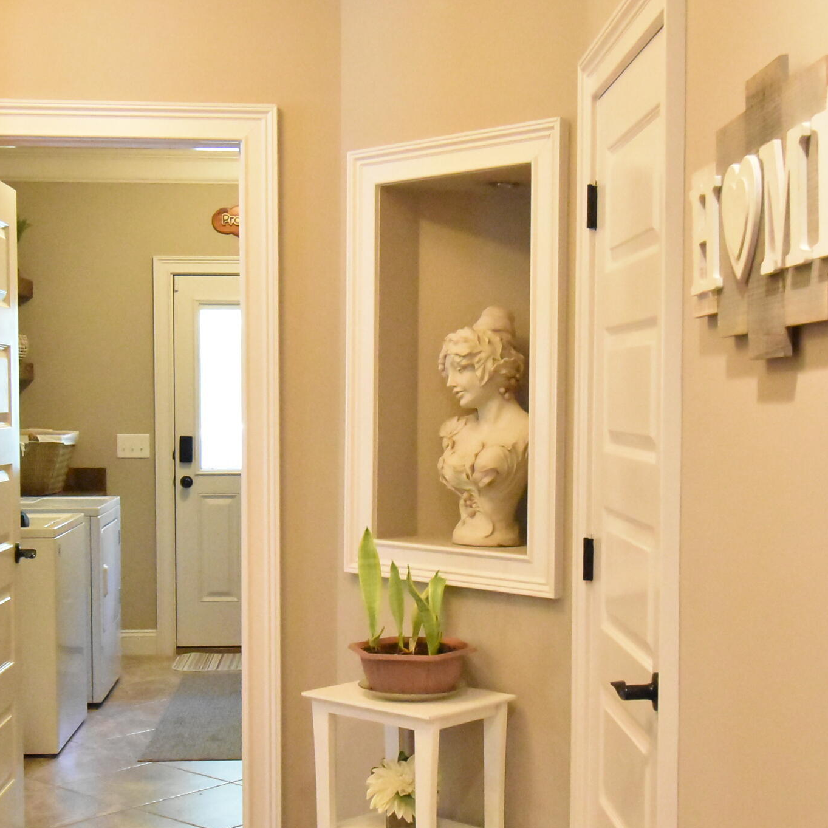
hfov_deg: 30.5
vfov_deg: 30.5
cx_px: 446
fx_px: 1515
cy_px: 470
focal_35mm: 56
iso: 12800
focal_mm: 20
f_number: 8
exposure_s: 1/60
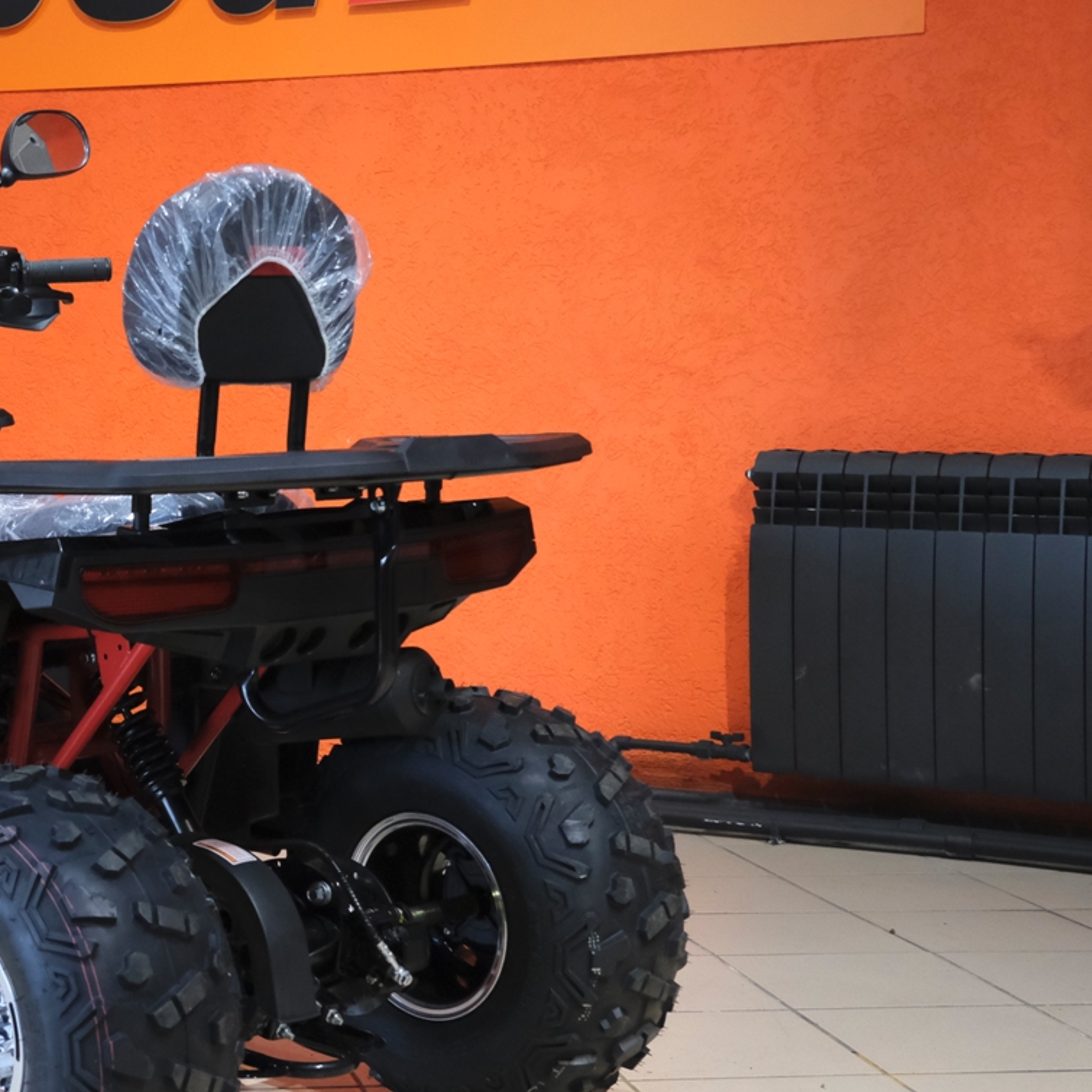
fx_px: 2248
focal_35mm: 63
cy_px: 526
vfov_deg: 27.3
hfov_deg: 26.0
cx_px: 10
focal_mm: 23.5
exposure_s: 1/200
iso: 3200
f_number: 4
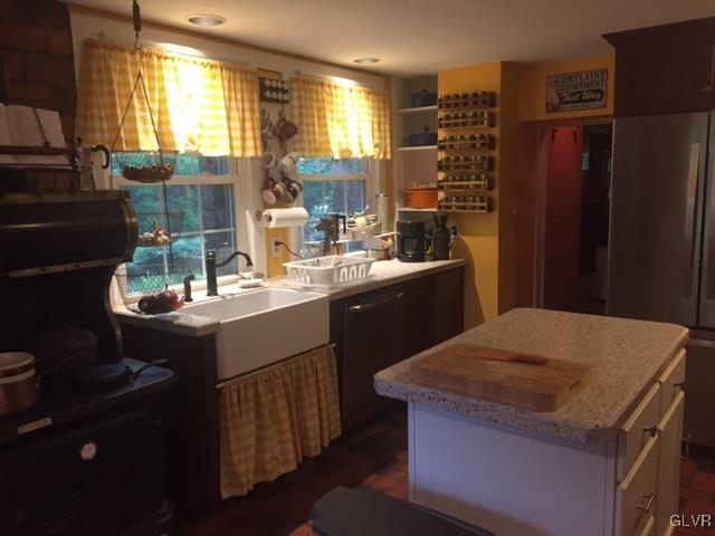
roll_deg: +0.3
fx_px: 599
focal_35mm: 29
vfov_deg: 48.2
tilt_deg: -7.2
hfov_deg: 61.7
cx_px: 358
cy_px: 268
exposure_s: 1/30
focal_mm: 4.15
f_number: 2.2
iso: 160
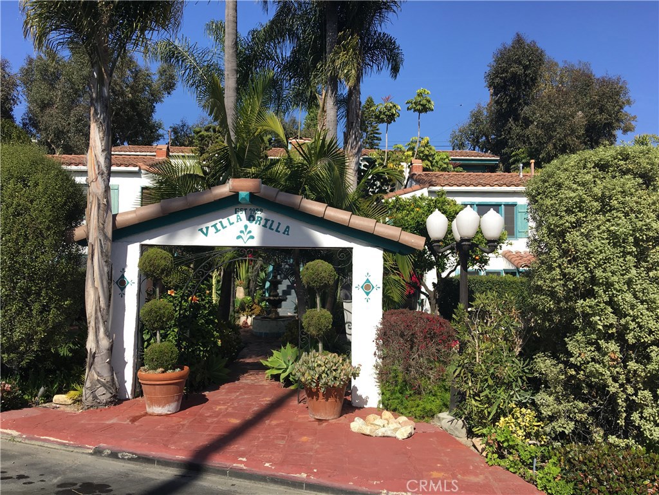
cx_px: 330
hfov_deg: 61.7
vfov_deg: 48.2
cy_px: 248
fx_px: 552
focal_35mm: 29
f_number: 2.2
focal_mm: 4.15
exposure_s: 1/1148
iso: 25
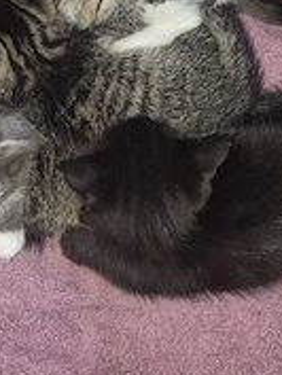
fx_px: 564
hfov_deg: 28.0
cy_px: 114
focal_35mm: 52
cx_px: 106
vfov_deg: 36.3
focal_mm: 5.4
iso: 80
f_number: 1.8
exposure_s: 1/50
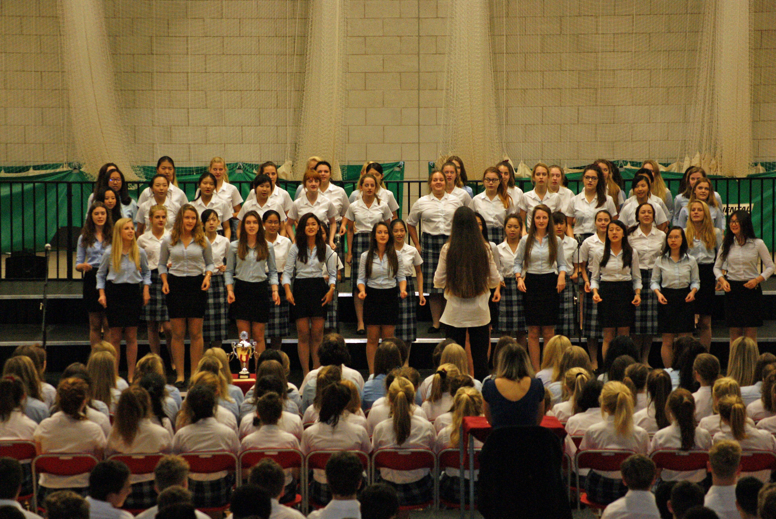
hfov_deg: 13.7
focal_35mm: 150
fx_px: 3237
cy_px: 260
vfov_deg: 9.2
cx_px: 388
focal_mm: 100
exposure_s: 1/125
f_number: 5.6
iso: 400
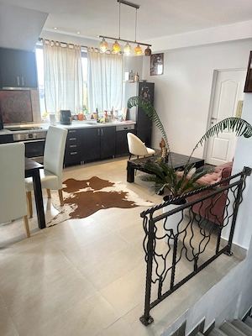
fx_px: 233
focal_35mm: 24
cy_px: 168
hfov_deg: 56.8
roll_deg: -1.8
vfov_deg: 71.6
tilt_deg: -17.3
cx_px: 126
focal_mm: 6.76
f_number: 1.78
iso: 160
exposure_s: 1/100
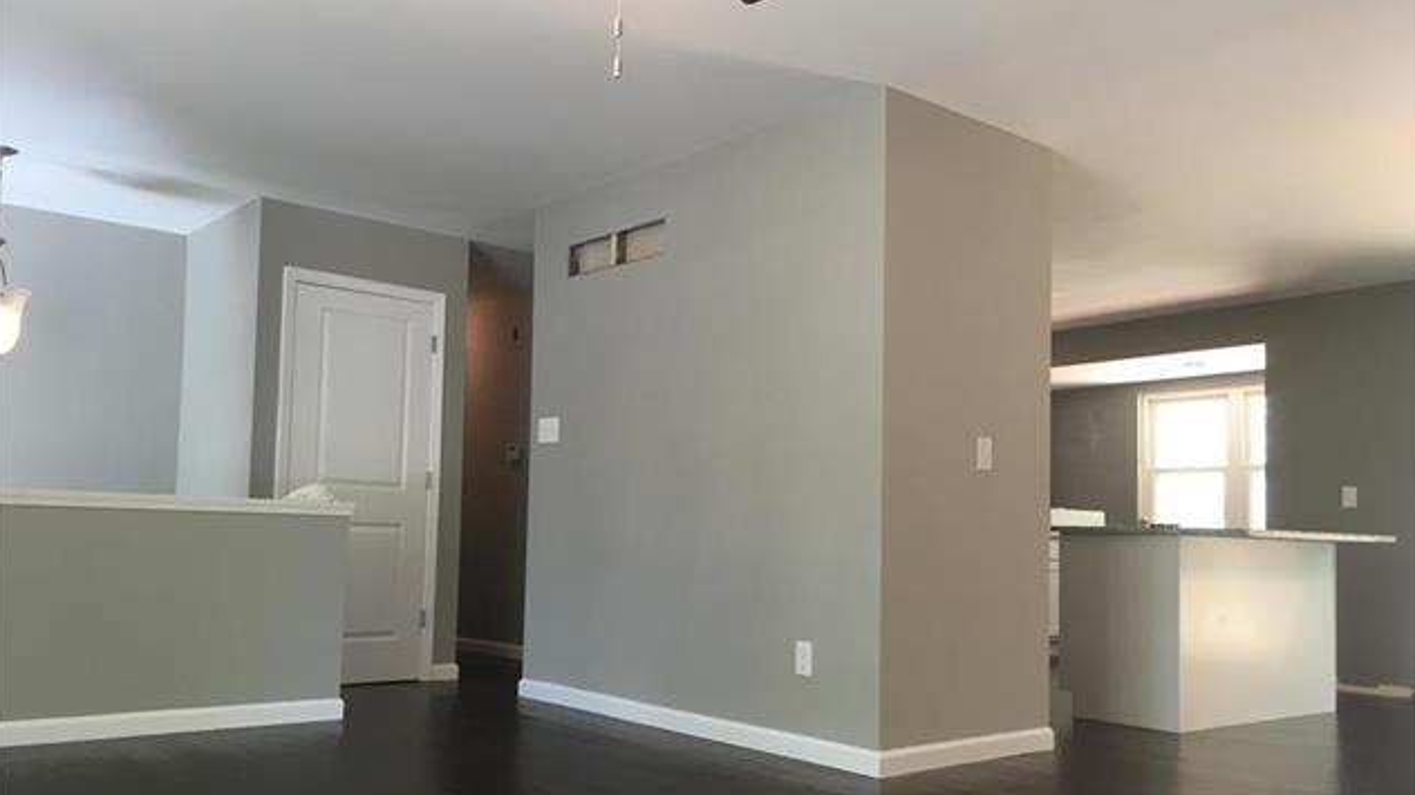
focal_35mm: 32
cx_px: 712
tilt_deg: +2.9
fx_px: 1200
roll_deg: -1.0
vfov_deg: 36.6
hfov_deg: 61.0
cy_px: 459
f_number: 2.2
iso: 64
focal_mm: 4.15
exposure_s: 1/30
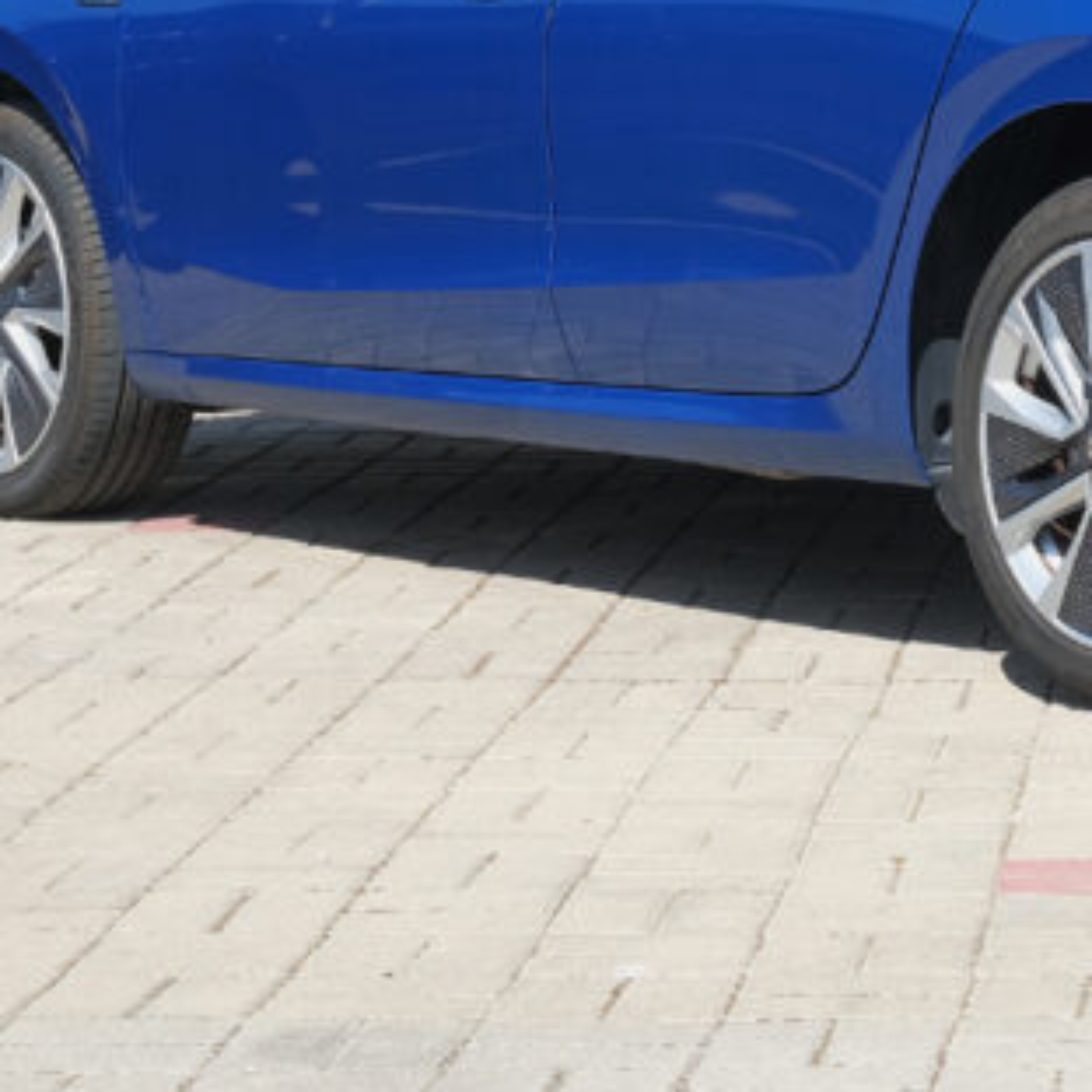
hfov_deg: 11.0
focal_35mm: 156
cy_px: 54
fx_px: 5568
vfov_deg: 11.1
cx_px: 1232
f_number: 8
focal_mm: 37.4
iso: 160
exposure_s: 1/180
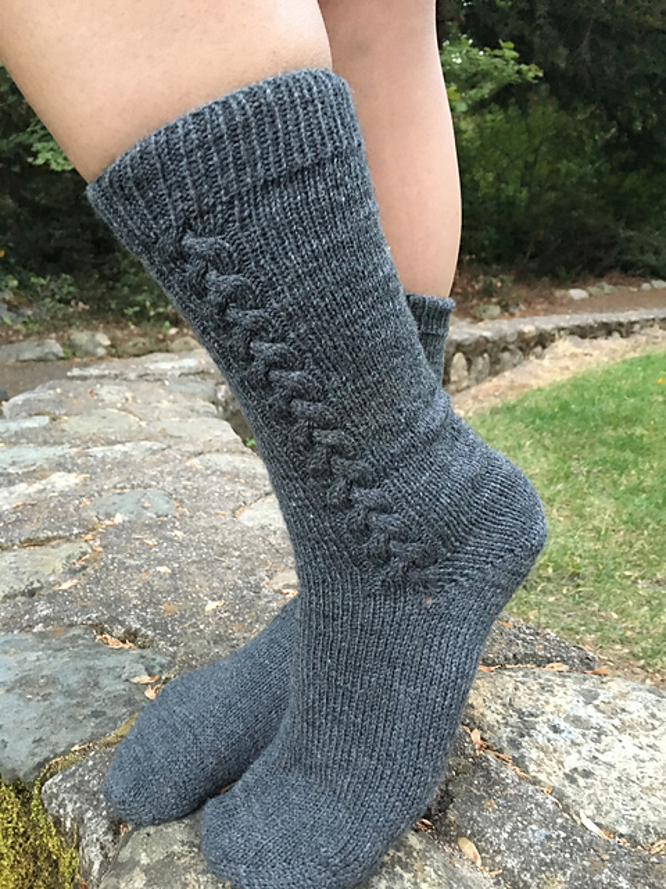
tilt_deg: -13.4
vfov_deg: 61.7
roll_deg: -1.9
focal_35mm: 29
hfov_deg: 48.2
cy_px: 444
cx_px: 333
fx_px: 744
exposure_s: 1/15
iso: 200
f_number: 2.2
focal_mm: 4.15
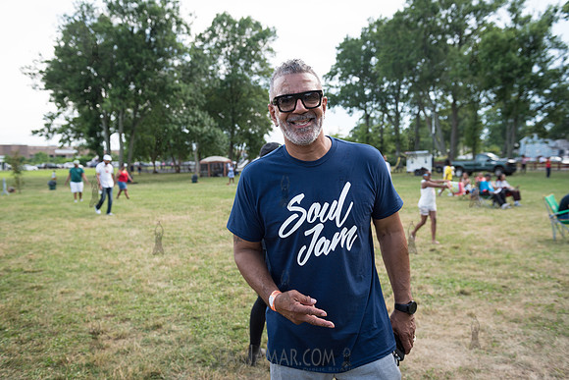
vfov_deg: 42.3
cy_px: 190
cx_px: 284
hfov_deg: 60.3
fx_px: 490
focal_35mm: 31
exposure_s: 1/250
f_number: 4
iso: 250
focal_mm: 31
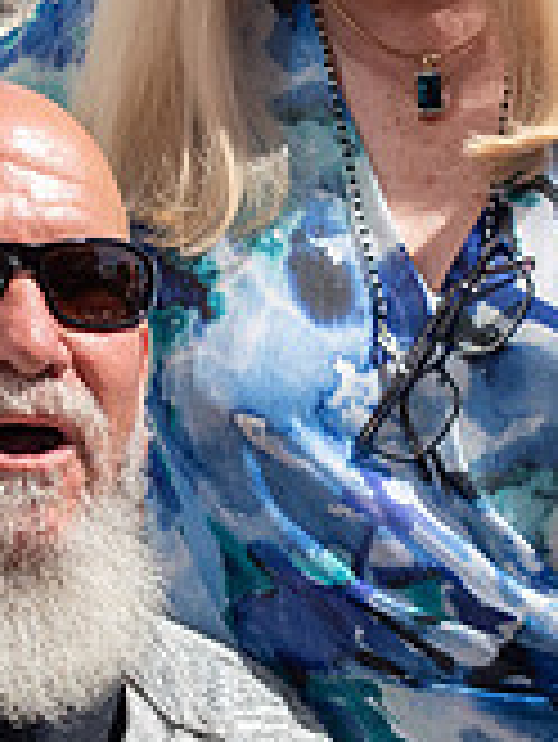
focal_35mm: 138
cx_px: 193
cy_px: 463
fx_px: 2962
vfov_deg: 14.3
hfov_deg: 10.8
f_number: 3.5
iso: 320
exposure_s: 1/3200
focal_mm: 19
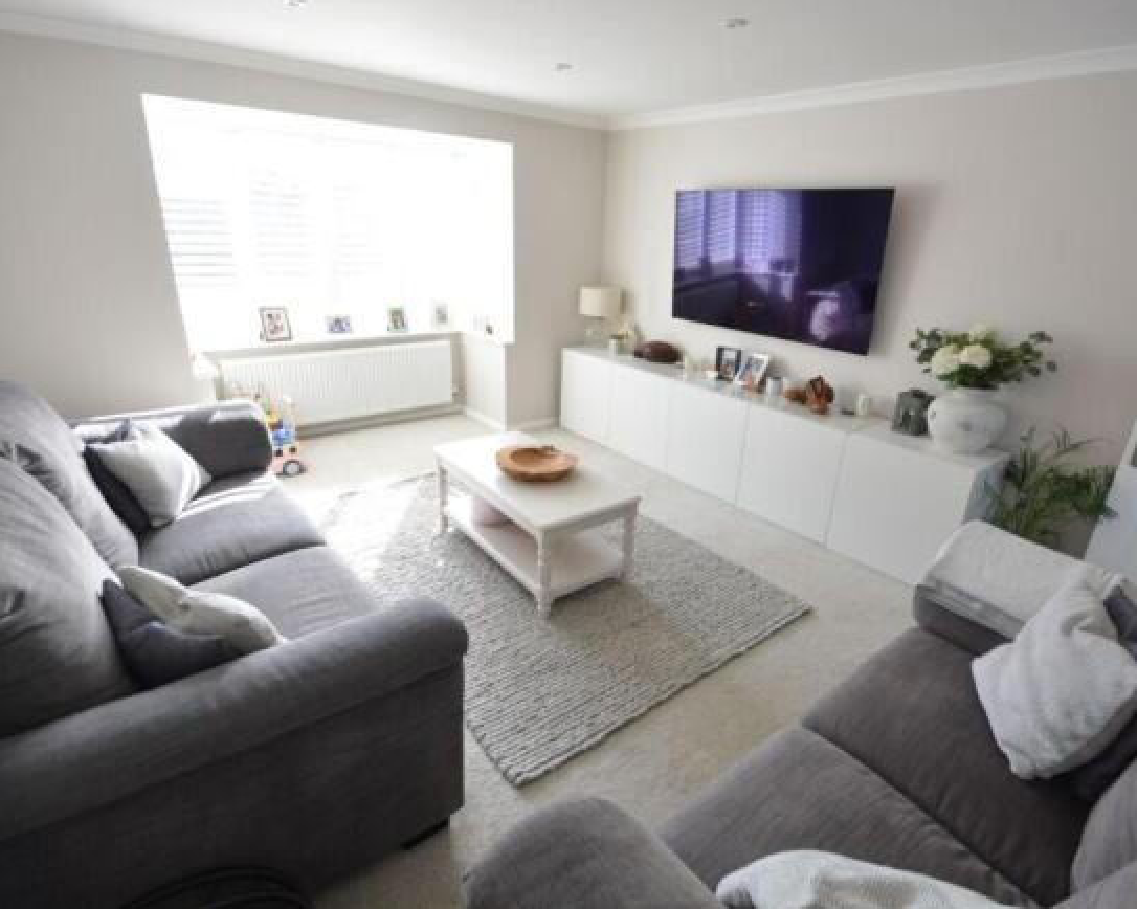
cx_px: 601
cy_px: 453
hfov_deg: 89.6
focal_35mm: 17
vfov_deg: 76.9
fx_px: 572
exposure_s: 1/40
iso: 400
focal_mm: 10
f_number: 8
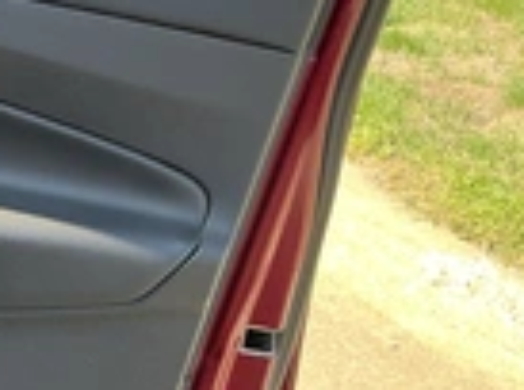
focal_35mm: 82
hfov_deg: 20.7
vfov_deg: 17.9
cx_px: -237
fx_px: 1238
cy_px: 252
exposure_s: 1/172
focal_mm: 3
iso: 32
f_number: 1.8
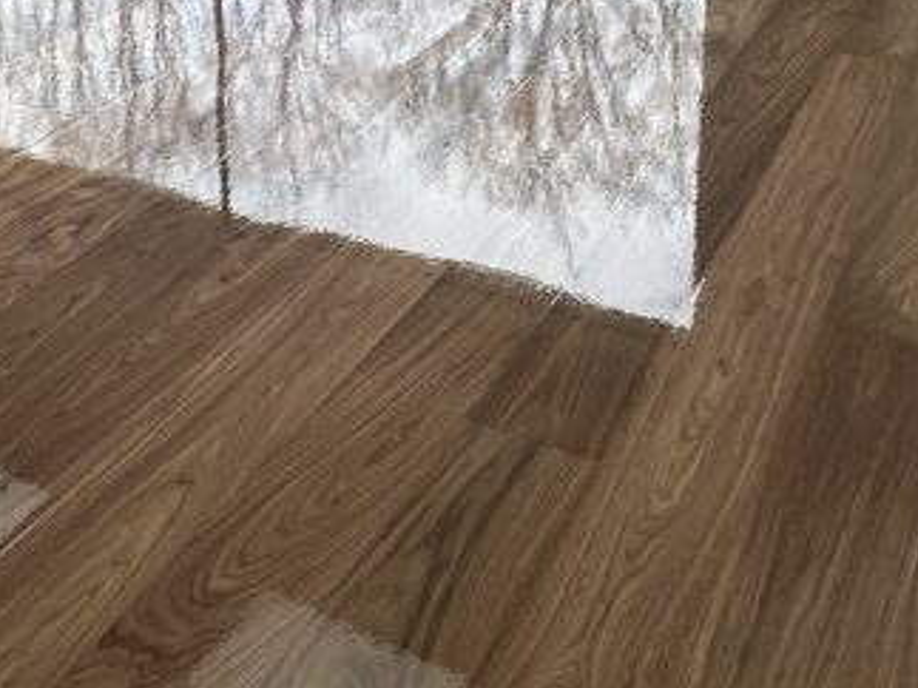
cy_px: -145
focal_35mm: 52
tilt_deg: -13.1
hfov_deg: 36.3
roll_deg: +2.8
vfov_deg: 25.1
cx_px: 284
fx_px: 1379
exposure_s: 1/162
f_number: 2.2
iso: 40
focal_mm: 2.22
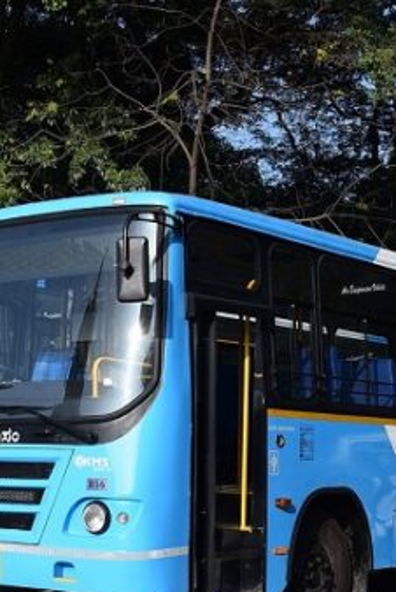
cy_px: 378
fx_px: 1185
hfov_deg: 18.9
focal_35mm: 72
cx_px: 133
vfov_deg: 27.9
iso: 250
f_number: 11
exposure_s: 1/200
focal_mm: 35
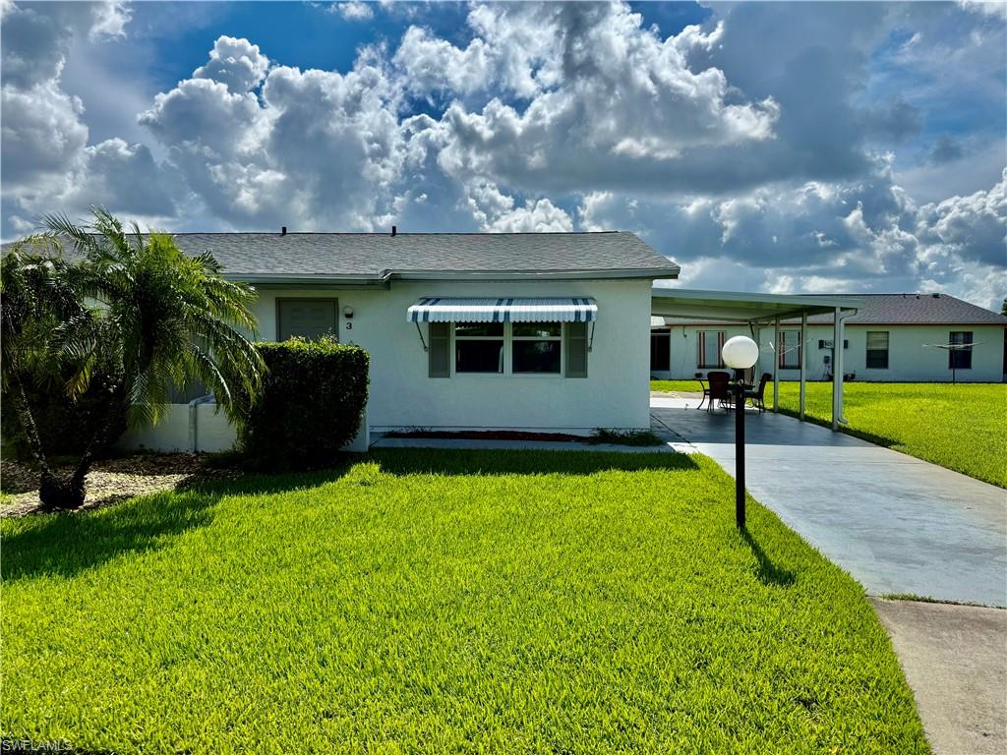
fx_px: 698
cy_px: 378
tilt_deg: -2.6
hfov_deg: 71.6
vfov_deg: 56.8
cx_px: 504
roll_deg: -0.8
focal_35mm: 24
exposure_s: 1/9091
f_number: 1.78
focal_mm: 6.76
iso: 80
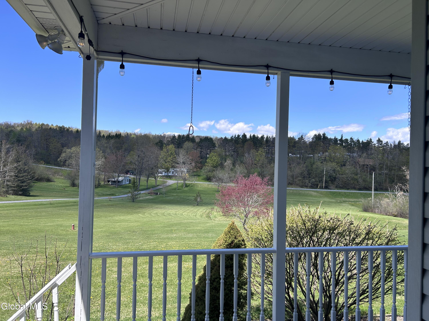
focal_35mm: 26
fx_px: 322
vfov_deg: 53.1
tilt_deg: +0.9
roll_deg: -1.2
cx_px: 214
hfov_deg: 67.3
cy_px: 160
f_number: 1.5
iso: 50
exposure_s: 1/3165
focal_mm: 5.7
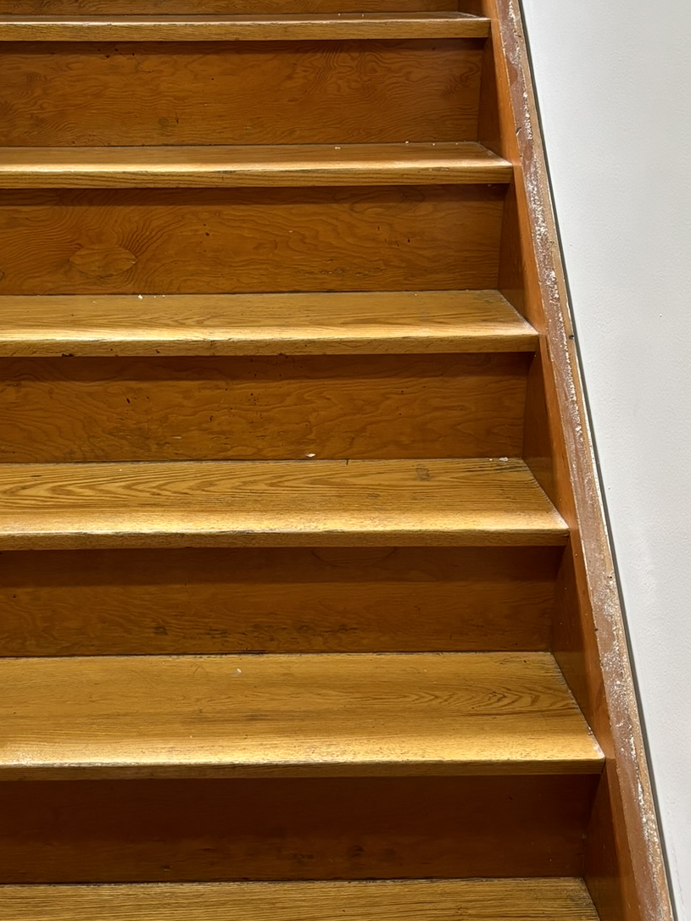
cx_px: 212
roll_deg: +1.0
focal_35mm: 49
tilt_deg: -20.2
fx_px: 1304
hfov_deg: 29.4
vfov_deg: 38.9
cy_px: 408
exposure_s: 1/60
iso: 250
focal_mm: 5.96
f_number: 1.6
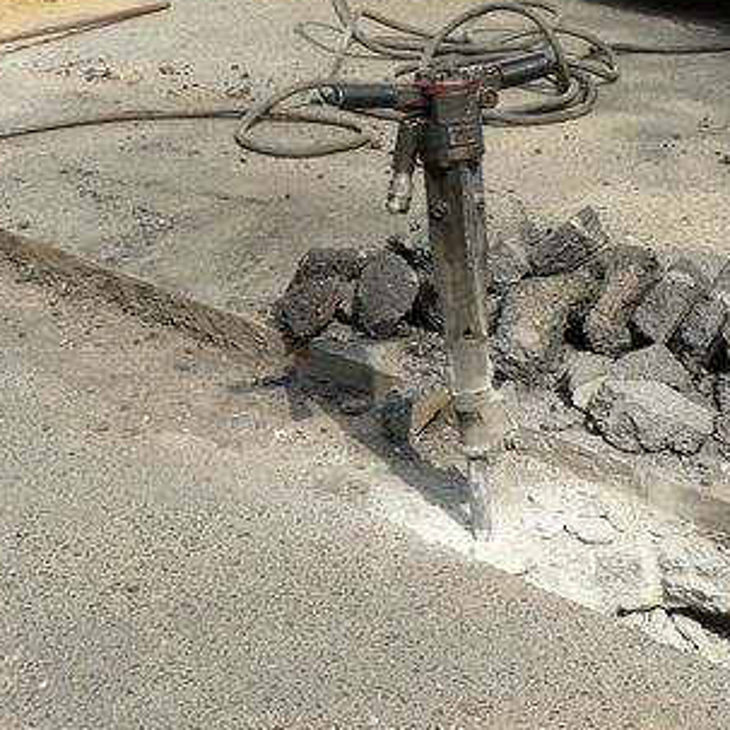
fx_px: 1670
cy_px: 300
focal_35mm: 70
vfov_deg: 24.6
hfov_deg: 24.6
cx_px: 470
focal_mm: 8.2
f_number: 5.6
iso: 200
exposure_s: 1/640
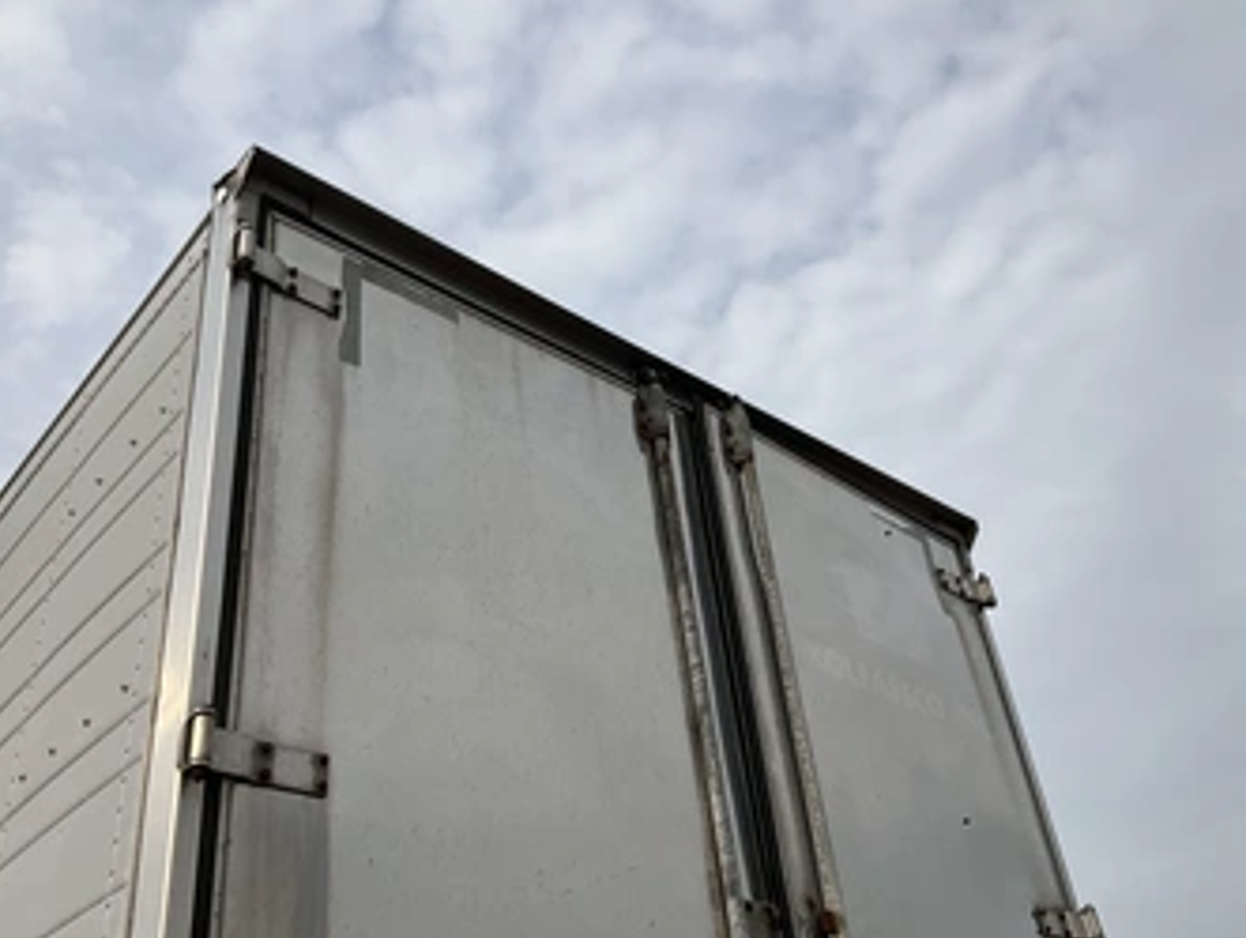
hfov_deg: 52.6
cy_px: 520
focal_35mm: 35
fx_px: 1261
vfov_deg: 40.7
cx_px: 614
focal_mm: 3
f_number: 1.8
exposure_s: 1/2227
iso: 25
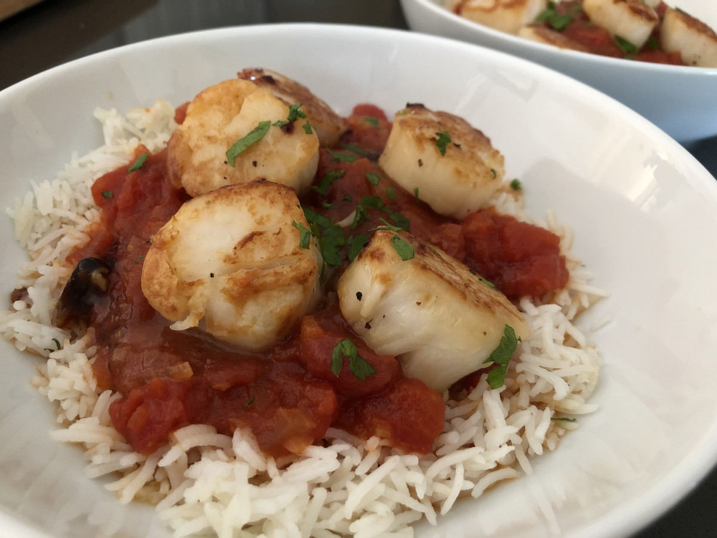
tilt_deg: -41.5
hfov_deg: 63.4
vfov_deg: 49.7
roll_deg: -2.5
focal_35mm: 28
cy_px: 269
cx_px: 358
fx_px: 580
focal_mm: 4
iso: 100
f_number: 1.8
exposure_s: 1/12
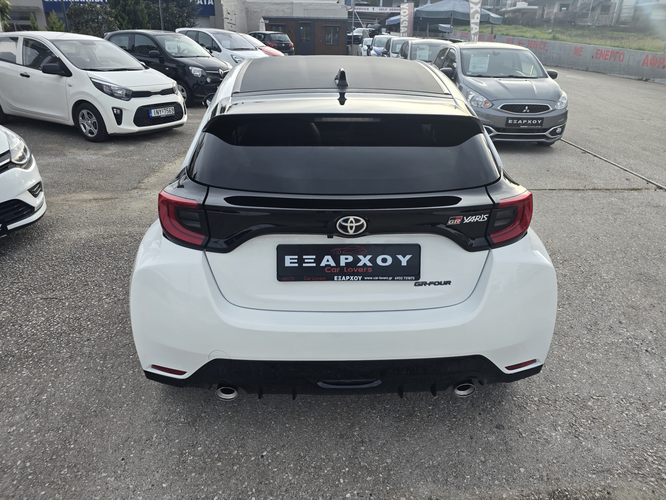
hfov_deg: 73.9
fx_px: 443
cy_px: 250
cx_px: 333
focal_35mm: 23
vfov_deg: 58.9
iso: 12
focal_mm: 6.3
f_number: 1.7
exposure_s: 1/141
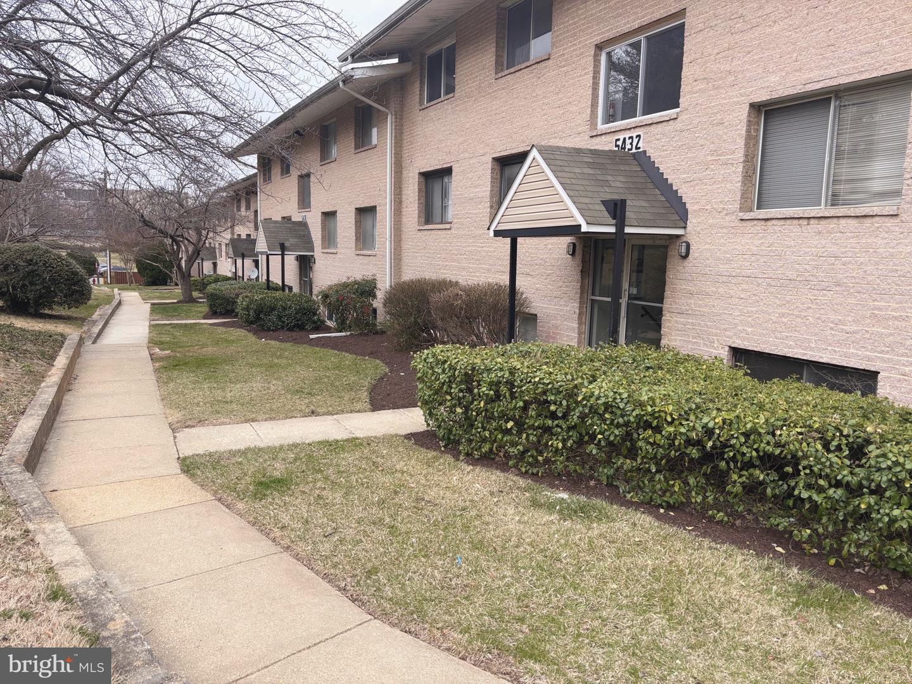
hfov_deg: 67.3
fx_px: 685
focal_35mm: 26
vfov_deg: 53.1
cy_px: 342
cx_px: 456
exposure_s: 1/1115
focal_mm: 5.96
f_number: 1.6
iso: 50
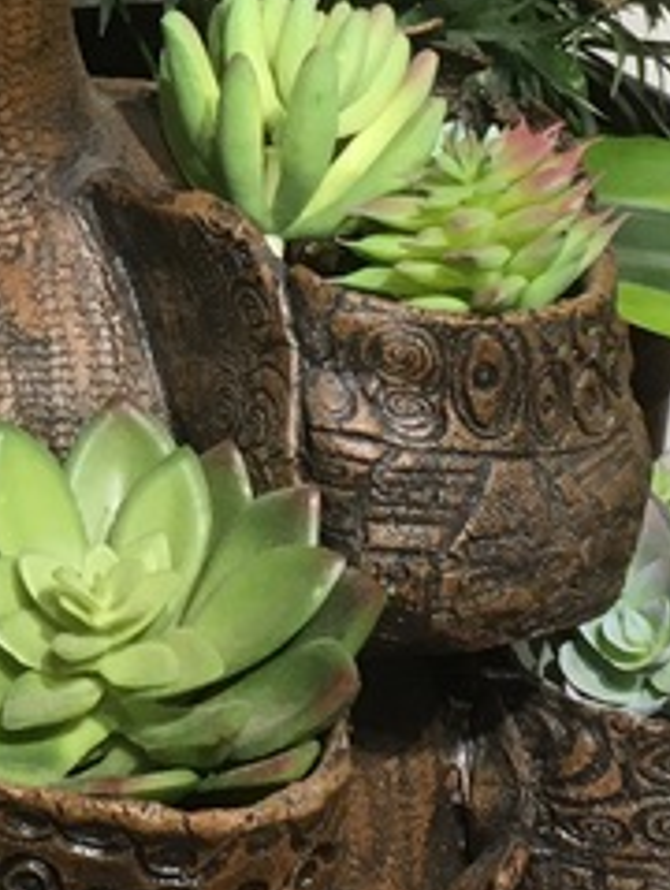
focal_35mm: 124
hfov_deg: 11.7
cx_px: -153
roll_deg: +0.8
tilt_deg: -16.6
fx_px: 3192
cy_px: 56
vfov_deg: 15.6
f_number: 2.2
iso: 32
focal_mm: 4.15
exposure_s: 1/30
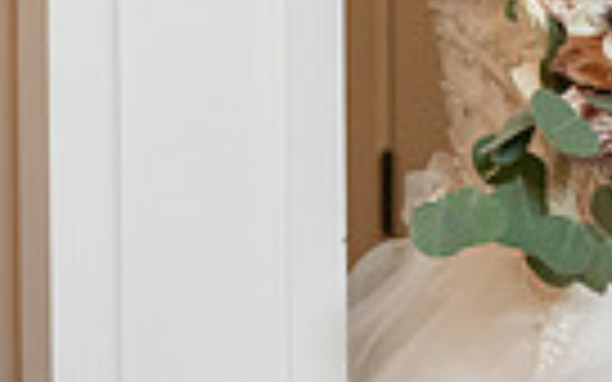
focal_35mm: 339
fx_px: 5654
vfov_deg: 3.8
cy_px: -451
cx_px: 801
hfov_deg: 6.1
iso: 2000
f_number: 4
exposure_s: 1/200
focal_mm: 75
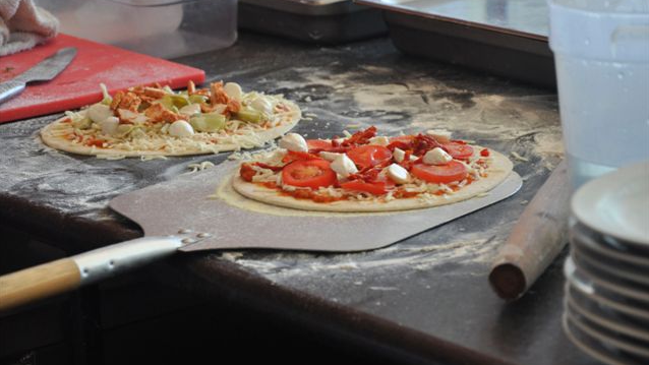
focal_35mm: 126
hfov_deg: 17.0
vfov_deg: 9.6
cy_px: 156
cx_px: 324
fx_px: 2169
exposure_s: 1/160
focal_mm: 80
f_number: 5.3
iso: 1000
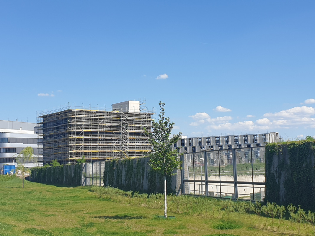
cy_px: 118
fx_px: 237
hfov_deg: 67.3
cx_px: 158
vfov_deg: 53.1
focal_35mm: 26
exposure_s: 1/1433
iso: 50
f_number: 2.4
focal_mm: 4.3
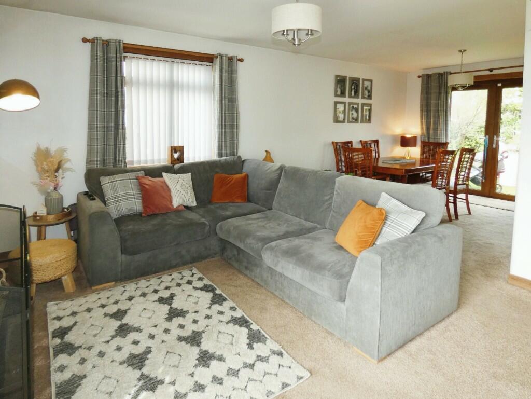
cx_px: 266
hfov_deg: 81.7
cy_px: 200
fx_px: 307
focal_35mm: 20
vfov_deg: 66.0
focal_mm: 3.6
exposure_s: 1/60
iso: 160
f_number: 2.8
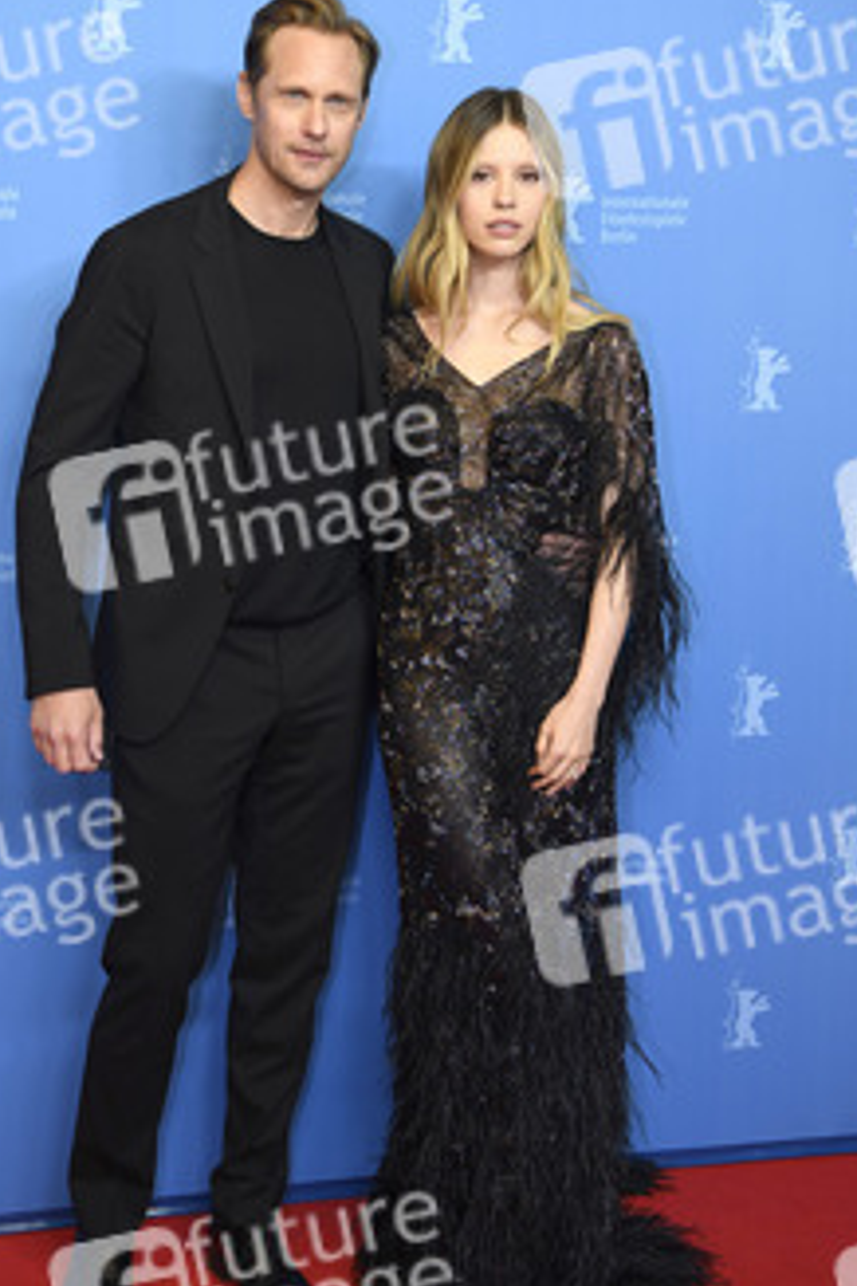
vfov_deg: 36.2
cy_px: 696
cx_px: 366
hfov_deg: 24.6
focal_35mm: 55
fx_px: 1964
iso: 640
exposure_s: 1/125
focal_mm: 45
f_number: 3.5
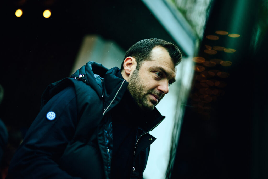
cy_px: 90
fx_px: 372
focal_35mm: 50
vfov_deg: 27.0
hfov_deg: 39.6
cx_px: 134
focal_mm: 50
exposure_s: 1/640
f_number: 1.4
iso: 360
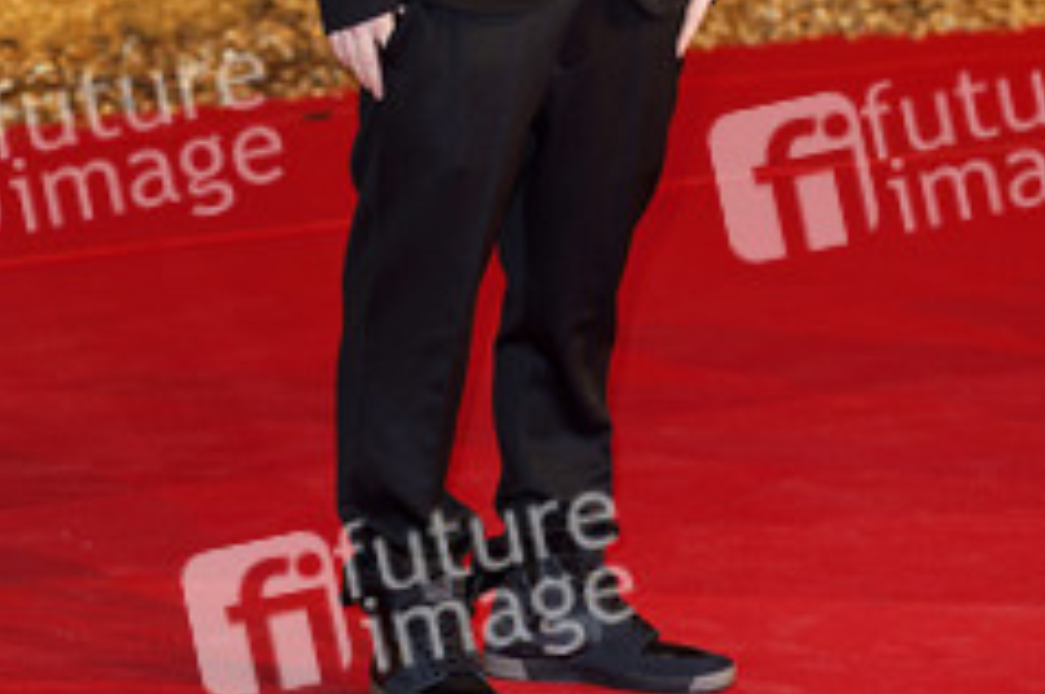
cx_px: 538
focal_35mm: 202
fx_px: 5856
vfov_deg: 6.7
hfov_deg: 10.2
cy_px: -61
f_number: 5.6
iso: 1000
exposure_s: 1/125
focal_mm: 120
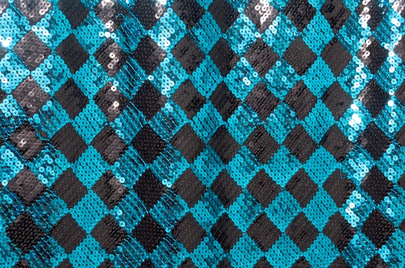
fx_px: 1044
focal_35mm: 93
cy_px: 134
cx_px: 202
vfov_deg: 14.6
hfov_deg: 22.0
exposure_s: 1/640
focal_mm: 62
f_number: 11
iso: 400
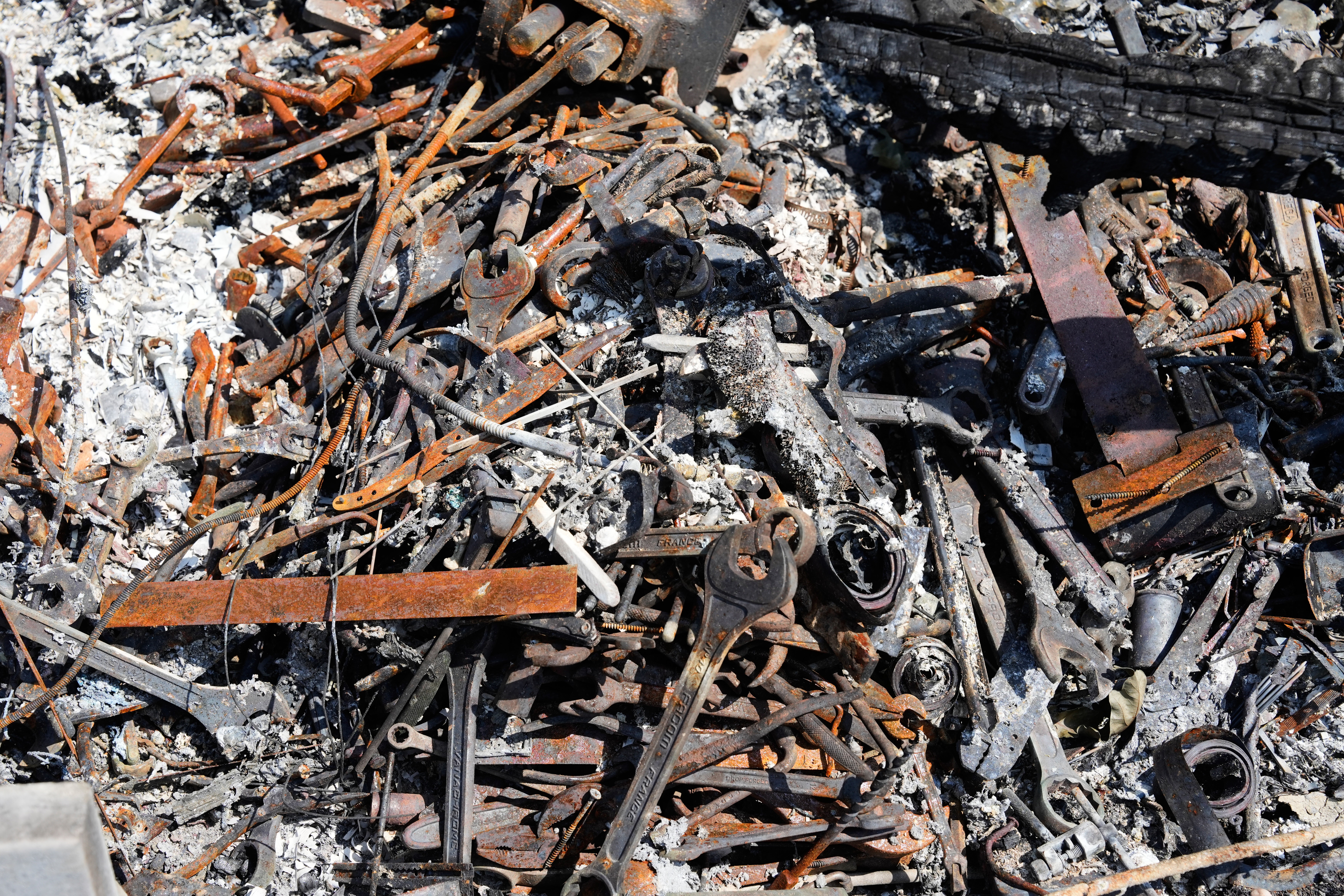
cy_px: 448
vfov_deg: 22.3
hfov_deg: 32.9
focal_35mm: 61
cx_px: 672
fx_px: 2277
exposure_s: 1/1000
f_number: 6.3
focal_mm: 61
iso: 400
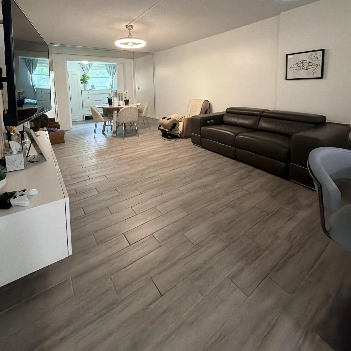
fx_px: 195
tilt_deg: -7.0
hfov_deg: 84.0
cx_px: 176
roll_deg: +0.7
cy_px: 111
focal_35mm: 17
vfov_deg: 80.5
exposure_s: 1/60
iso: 800
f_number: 2.2
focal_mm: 2.22
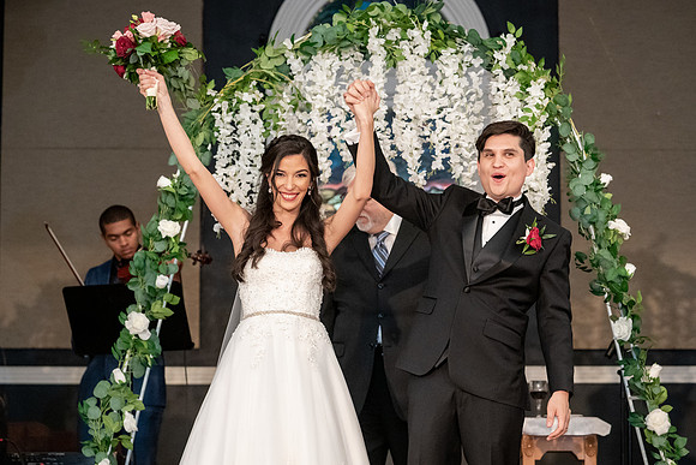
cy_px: 259
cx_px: 379
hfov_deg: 19.2
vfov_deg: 12.9
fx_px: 2056
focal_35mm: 106
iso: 8000
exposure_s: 1/200
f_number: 4
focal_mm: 92
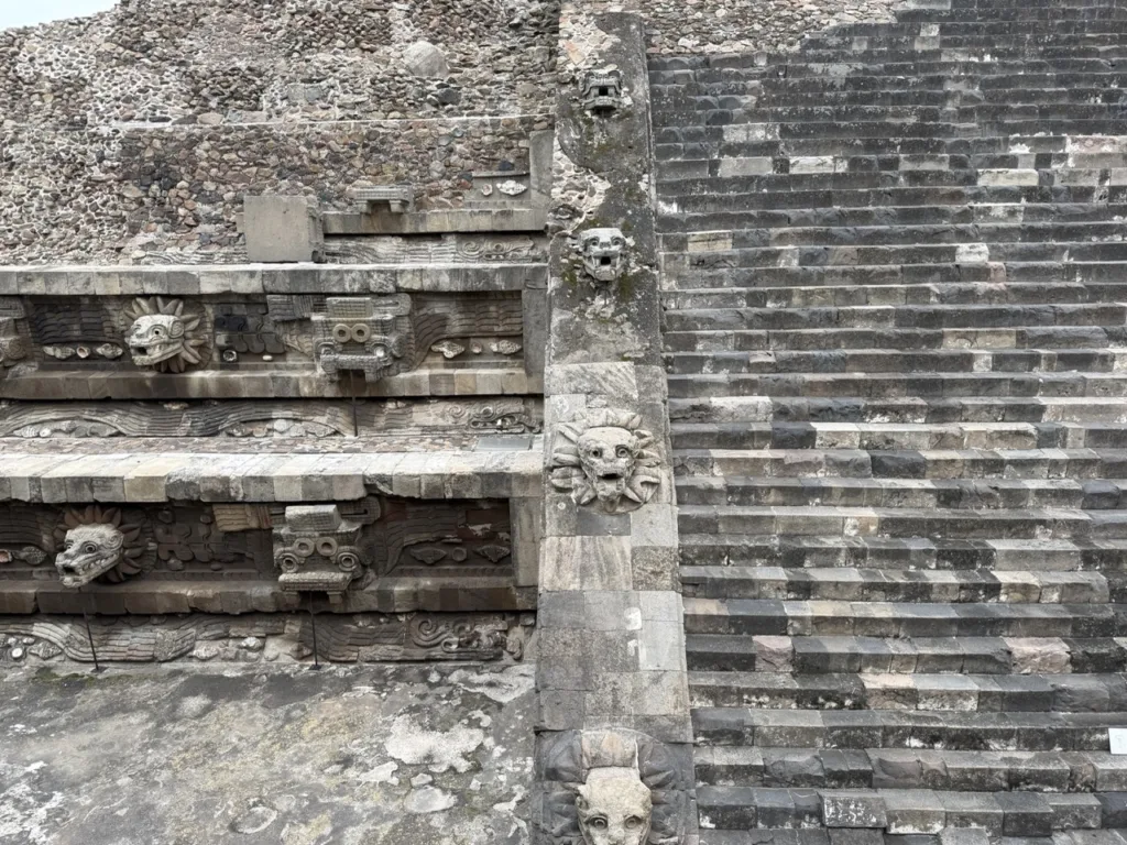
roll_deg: +0.7
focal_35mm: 24
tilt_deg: -12.8
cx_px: 564
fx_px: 781
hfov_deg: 71.6
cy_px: 422
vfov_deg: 56.8
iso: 80
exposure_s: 1/715
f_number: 1.78
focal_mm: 6.76
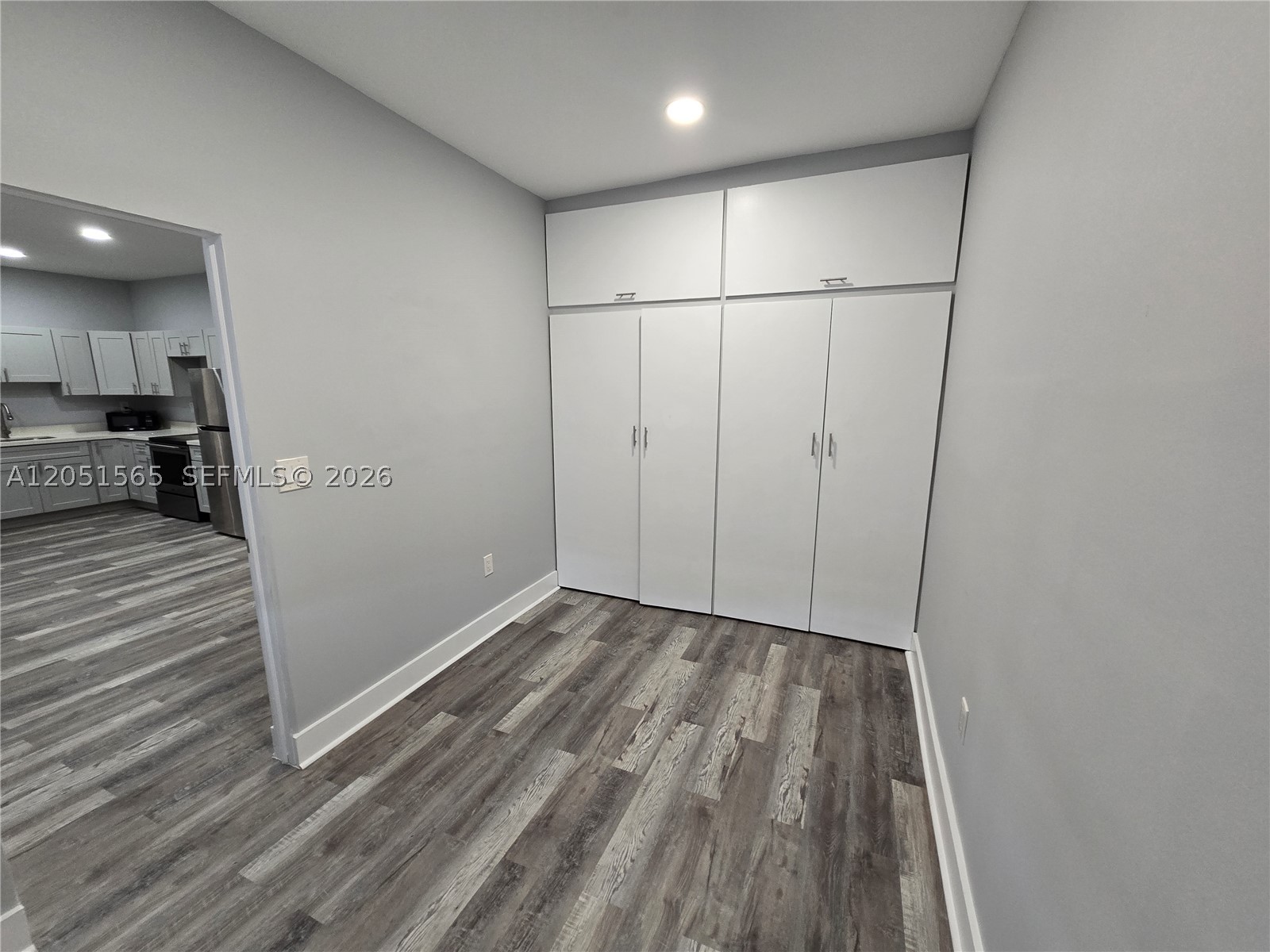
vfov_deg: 89.9
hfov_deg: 106.2
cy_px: 476
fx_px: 477
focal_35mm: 13
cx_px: 635
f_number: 2.2
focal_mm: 2.2
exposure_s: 1/60
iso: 200
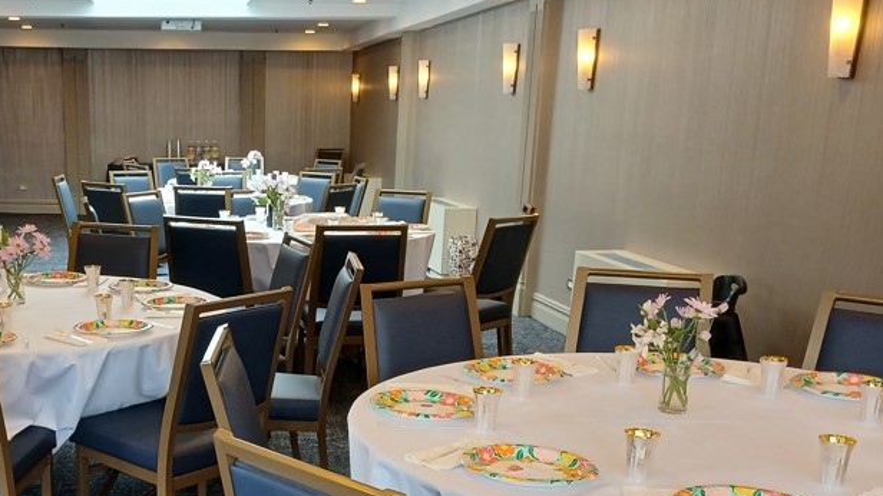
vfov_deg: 25.4
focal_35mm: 46
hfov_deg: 43.5
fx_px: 1077
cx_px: 251
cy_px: 410
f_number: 1.8
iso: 160
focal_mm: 3.98
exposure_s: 1/60
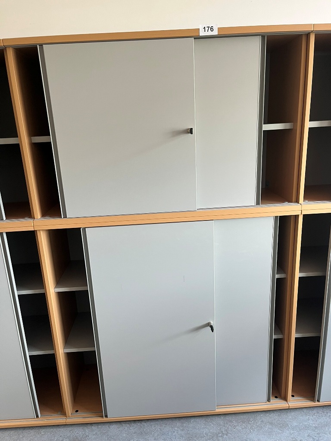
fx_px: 331
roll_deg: +2.3
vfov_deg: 67.3
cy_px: 220
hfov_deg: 53.1
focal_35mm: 26
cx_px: 166
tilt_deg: -16.5
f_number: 1.6
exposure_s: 1/50
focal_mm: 5.1
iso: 100
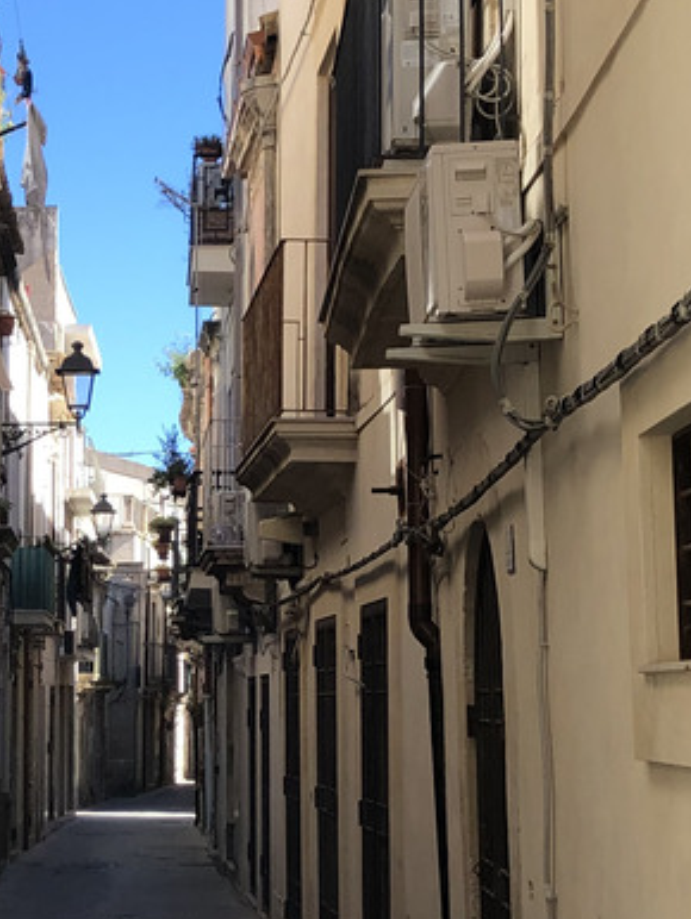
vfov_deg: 22.3
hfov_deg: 16.8
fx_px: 2313
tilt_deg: +1.9
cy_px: 664
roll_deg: +0.3
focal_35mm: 87
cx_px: 110
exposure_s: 1/694
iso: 20
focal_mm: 4
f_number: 1.8
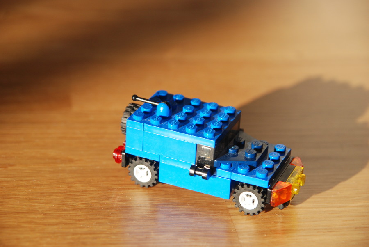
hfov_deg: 19.4
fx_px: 1077
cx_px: 184
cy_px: 124
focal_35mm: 105
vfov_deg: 13.1
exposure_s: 1/100
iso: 400
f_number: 4.5
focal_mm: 70
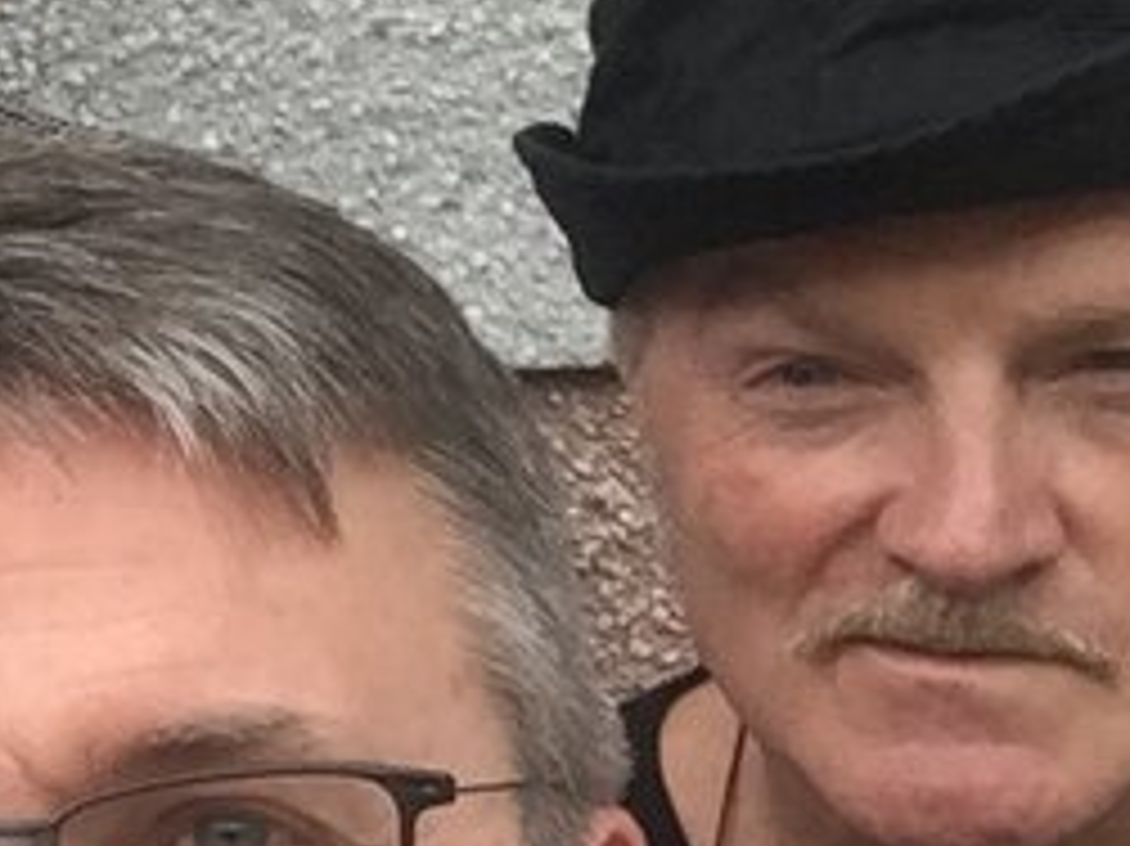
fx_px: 3230
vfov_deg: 14.9
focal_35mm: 99
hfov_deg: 18.5
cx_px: -311
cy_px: 598
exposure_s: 1/120
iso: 40
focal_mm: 2.65
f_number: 2.2
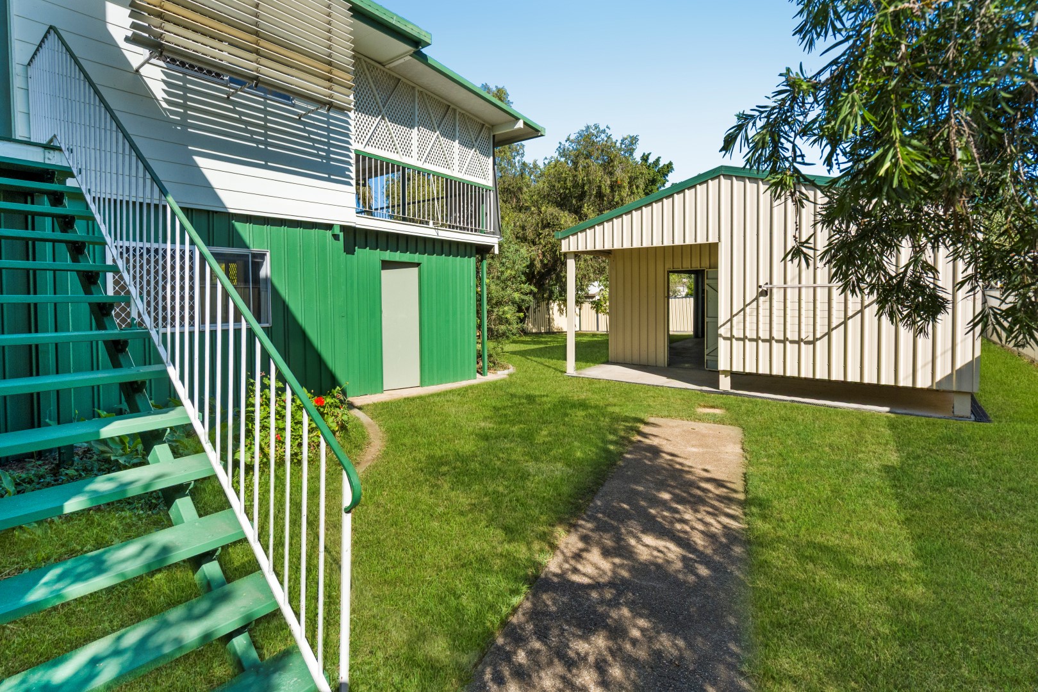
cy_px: 346
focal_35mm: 16
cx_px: 519
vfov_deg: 73.7
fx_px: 461
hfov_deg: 96.7
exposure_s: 1/1250
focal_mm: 16
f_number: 5.6
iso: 1600
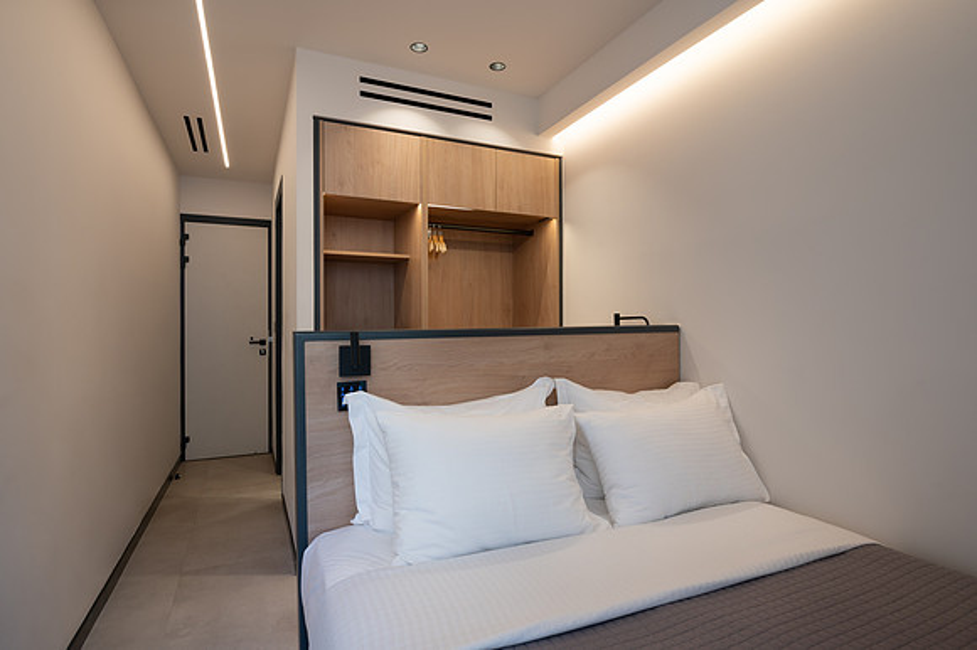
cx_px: 488
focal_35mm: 19
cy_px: 325
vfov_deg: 64.5
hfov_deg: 86.9
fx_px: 515
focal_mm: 19
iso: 100
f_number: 8
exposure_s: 1/1.25
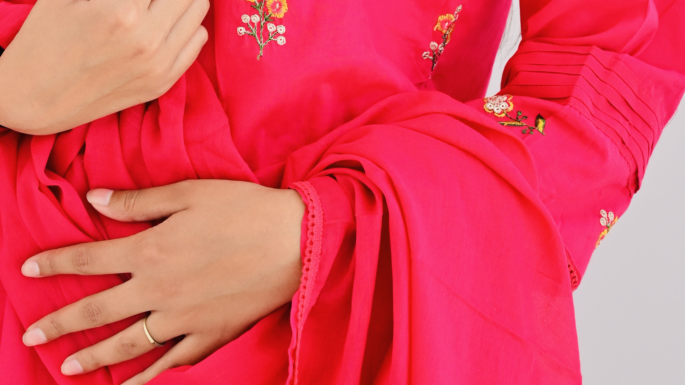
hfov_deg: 14.8
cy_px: -293
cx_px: 256
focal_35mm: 145
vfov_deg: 8.1
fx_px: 2633
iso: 160
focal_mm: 61
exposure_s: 1/125
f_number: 8
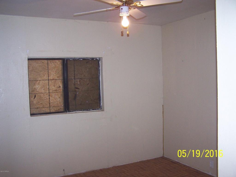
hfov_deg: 49.0
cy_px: 88
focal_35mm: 38
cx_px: 118
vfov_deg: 37.7
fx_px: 259
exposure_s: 1/60
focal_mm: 6.3
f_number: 2.8
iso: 140
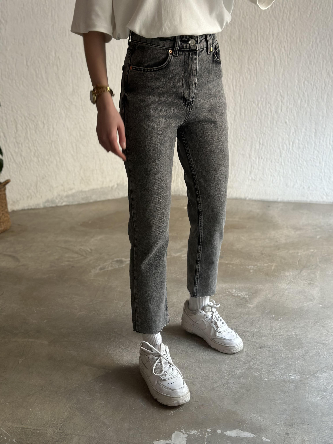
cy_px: 222
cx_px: 166
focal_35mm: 48
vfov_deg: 39.7
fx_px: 616
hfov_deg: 30.3
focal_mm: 6.86
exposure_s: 1/60
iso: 200
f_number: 1.78
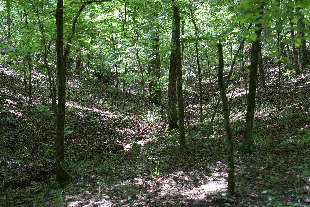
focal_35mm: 49
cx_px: 155
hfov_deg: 40.3
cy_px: 104
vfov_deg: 27.5
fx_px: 422
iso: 500
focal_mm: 49
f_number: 4
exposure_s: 1/160
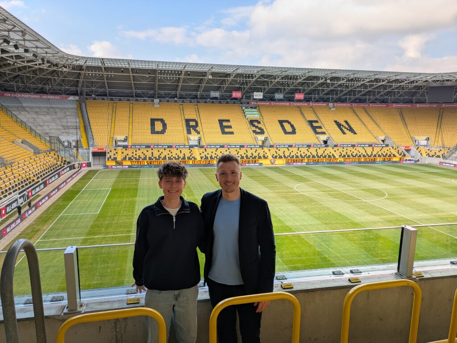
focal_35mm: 25
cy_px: 172
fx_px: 330
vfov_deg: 54.9
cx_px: 228
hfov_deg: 69.4
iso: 34
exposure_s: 1/772
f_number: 1.89
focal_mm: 5.43
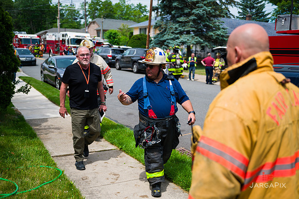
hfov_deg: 50.7
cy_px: 100
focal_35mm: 38
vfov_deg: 35.0
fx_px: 315
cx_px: 150
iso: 200
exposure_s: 1/3200
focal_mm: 38
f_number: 3.2
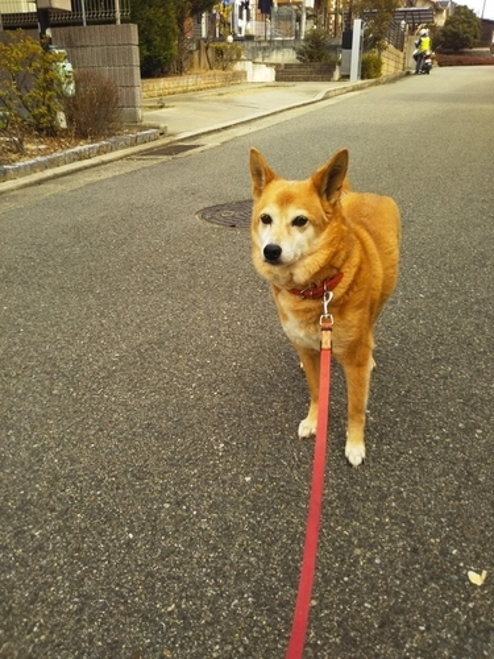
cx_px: 247
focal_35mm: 30
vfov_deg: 60.0
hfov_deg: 46.8
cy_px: 330
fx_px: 571
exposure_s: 1/351
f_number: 2.2
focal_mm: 4
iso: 40
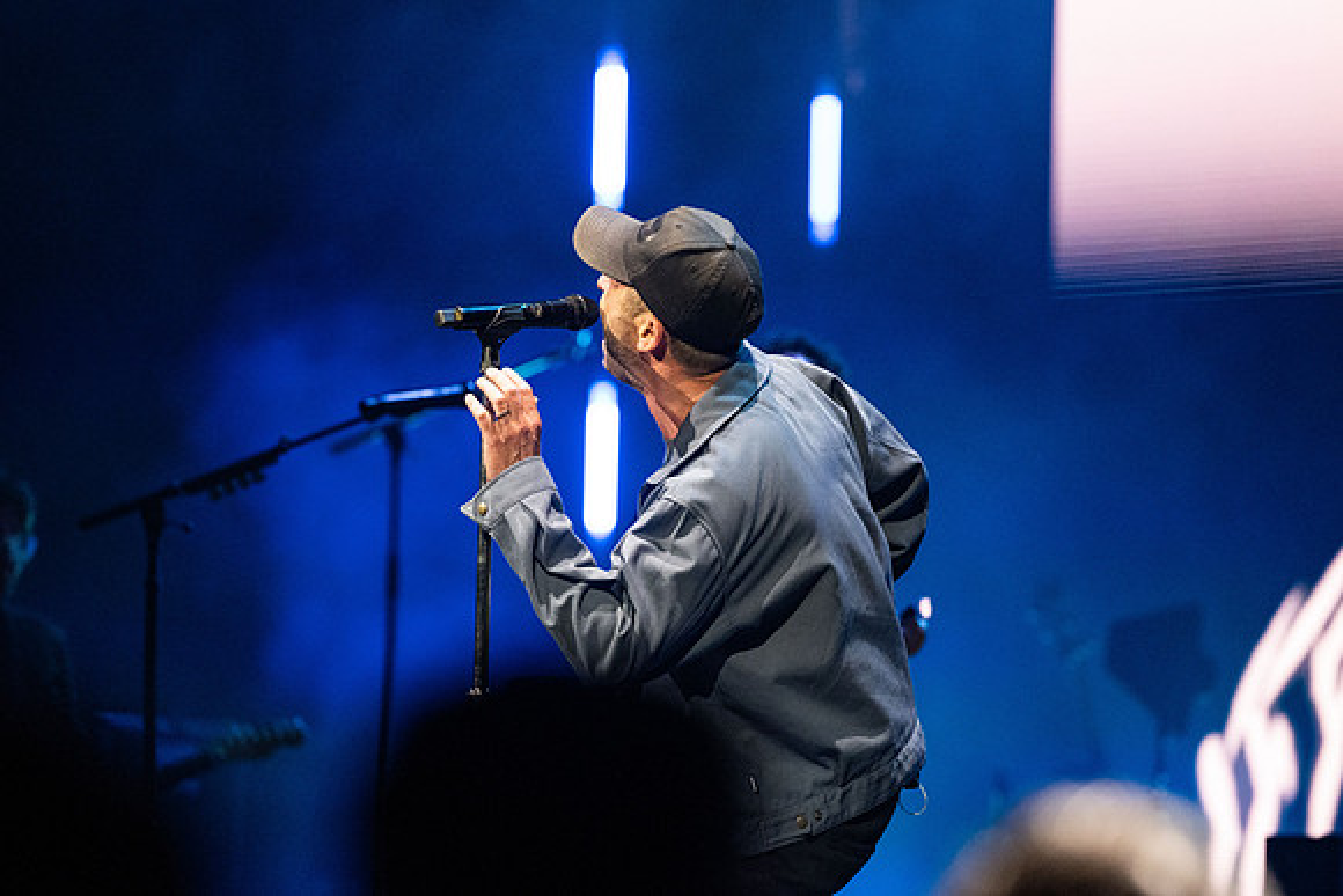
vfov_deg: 5.6
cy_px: 477
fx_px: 9241
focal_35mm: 248
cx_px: 713
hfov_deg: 8.3
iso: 3200
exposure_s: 1/1000
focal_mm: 200
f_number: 3.5
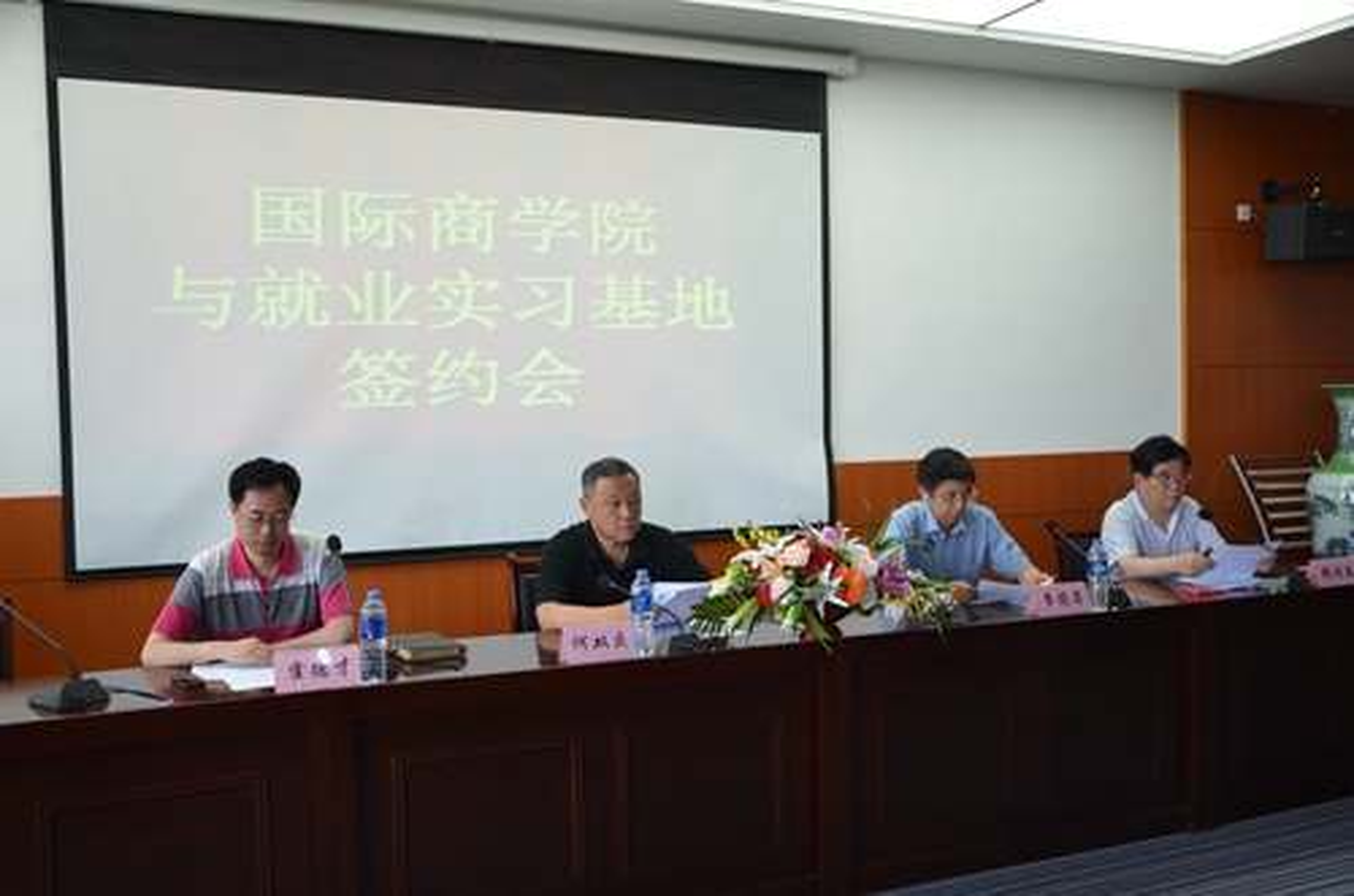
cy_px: 448
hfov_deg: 57.3
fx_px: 1238
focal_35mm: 33
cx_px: 677
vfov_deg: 39.8
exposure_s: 1/60
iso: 450
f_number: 4
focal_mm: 22
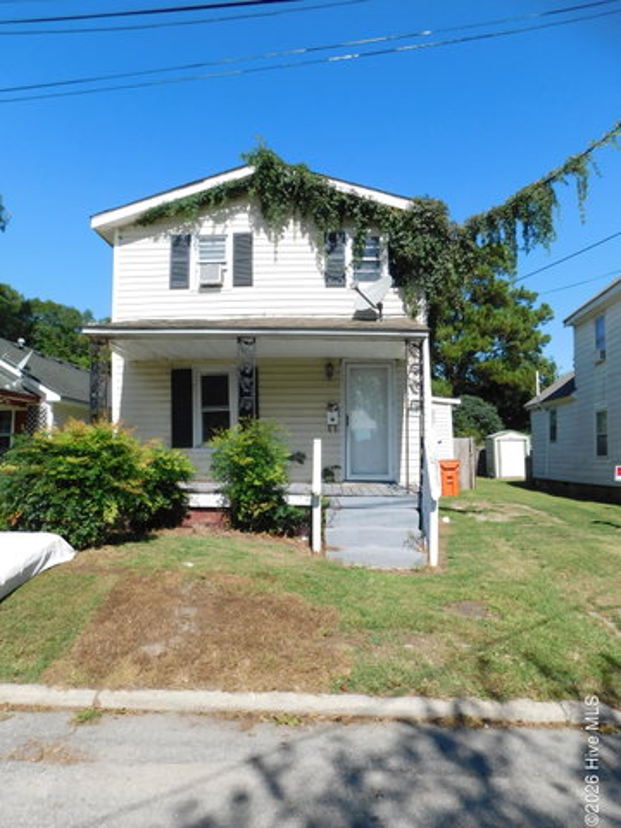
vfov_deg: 73.9
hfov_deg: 58.9
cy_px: 414
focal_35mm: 23
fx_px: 550
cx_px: 310
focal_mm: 4
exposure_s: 1/400
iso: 125
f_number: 6
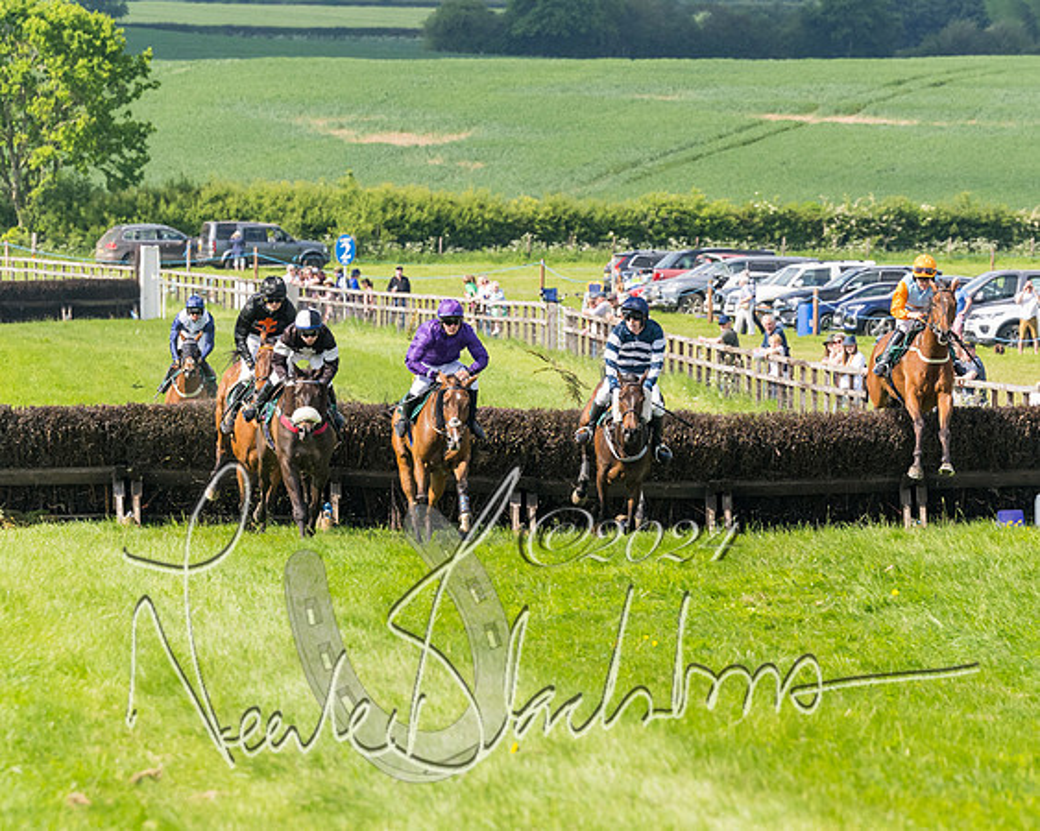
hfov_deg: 5.3
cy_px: 429
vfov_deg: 4.3
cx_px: 684
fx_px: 11197
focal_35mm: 364
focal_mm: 160
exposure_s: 1/2000
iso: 400
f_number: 5
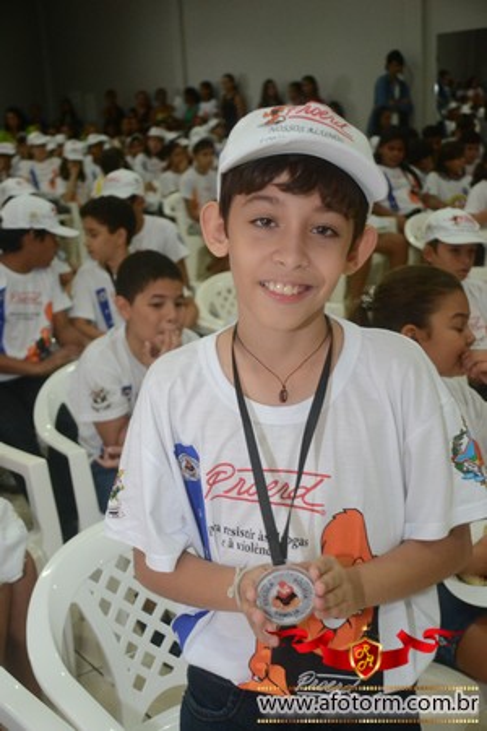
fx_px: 974
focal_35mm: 48
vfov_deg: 41.1
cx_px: 244
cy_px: 366
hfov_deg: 28.1
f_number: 4.2
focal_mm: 32
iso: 1600
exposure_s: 1/80
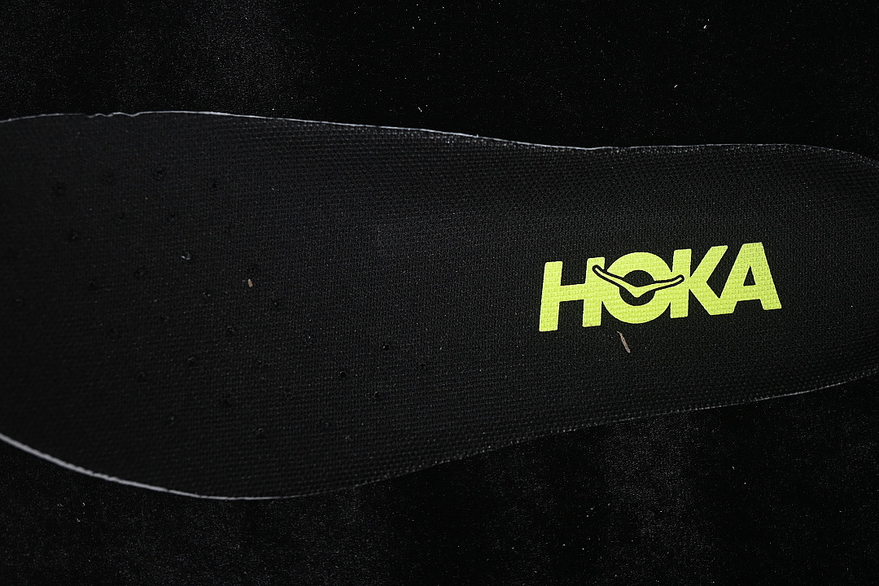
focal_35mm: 75
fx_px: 1831
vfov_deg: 18.2
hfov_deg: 27.0
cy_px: 293
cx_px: 440
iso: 160
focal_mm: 50
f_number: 6.3
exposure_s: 1/60
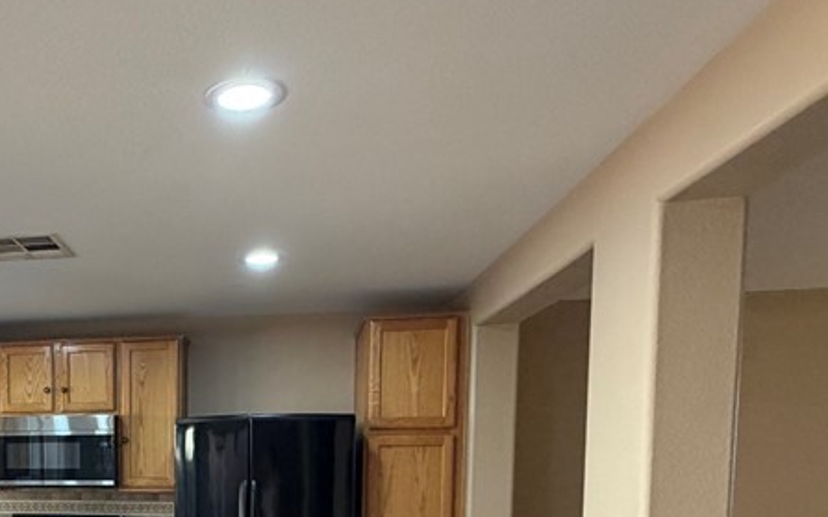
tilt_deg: -3.5
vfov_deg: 34.1
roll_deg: -0.1
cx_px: 102
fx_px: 767
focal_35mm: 34
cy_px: 510
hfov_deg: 51.0
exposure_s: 1/120
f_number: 2.2
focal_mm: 2.22
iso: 320
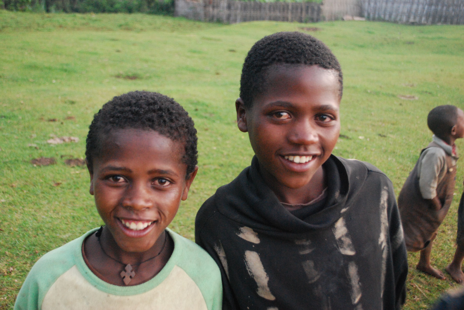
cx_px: 232
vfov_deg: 34.3
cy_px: 155
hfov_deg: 49.5
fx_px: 503
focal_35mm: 39
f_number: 4.5
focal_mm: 26
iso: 1400
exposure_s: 1/30
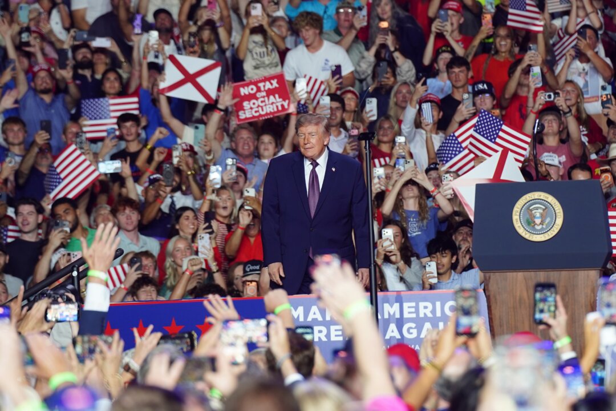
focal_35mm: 180
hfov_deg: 11.4
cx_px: 308
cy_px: 206
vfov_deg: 7.6
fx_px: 3080
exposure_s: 1/200
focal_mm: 180
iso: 800
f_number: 3.5
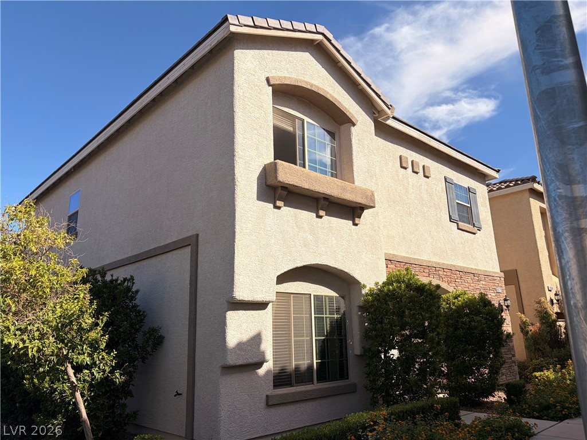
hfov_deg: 67.3
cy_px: 220
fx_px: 441
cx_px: 294
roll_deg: +2.6
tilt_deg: +14.5
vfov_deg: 53.1
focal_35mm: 26
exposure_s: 1/4065
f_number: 1.6
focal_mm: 5.96
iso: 50
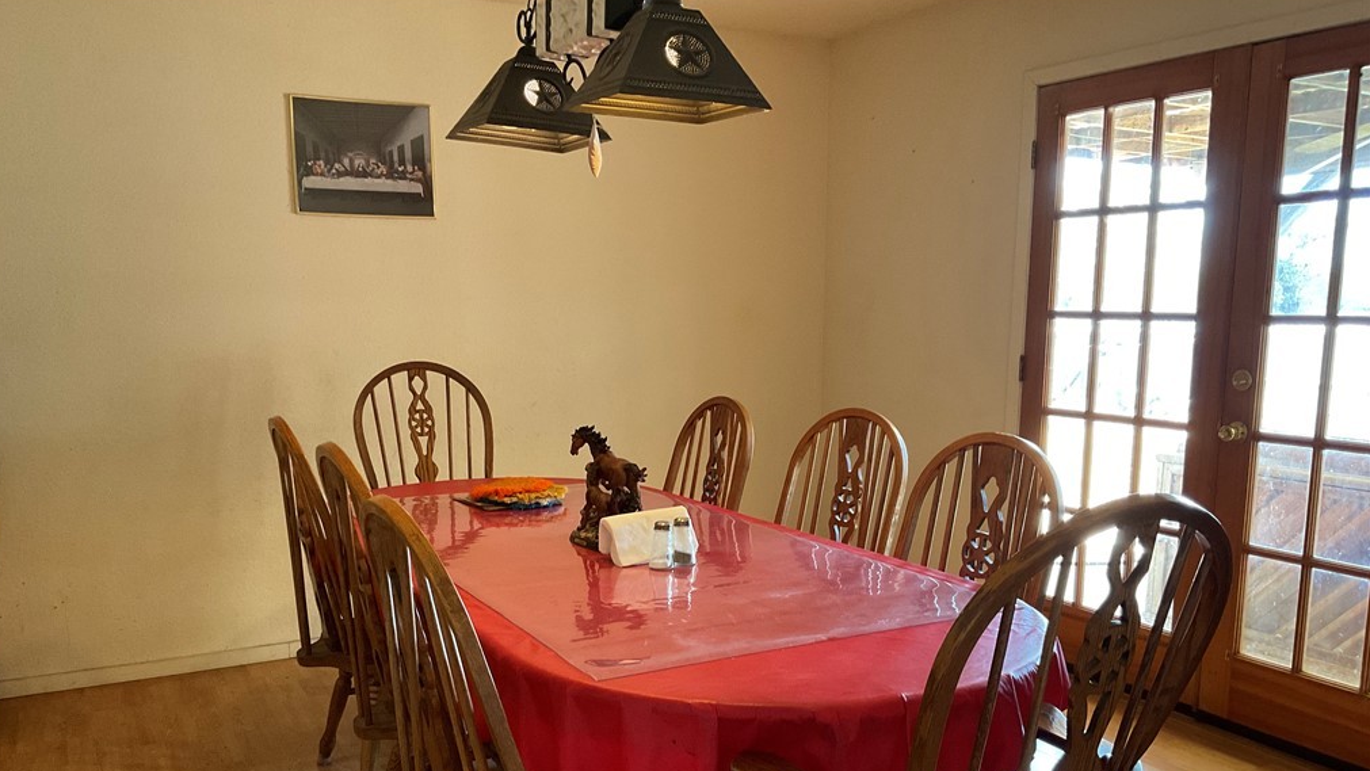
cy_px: 508
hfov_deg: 61.0
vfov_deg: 36.4
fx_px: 1163
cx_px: 678
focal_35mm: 32
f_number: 1.8
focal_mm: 3
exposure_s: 1/60
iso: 200
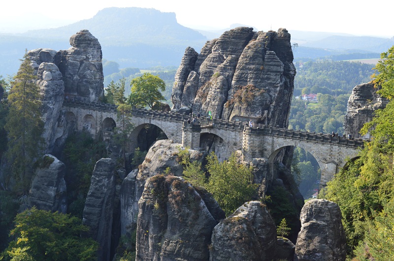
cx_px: 197
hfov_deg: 35.1
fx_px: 623
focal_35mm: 57
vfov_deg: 23.7
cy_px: 130
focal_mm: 38
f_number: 10
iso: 400
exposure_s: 1/250
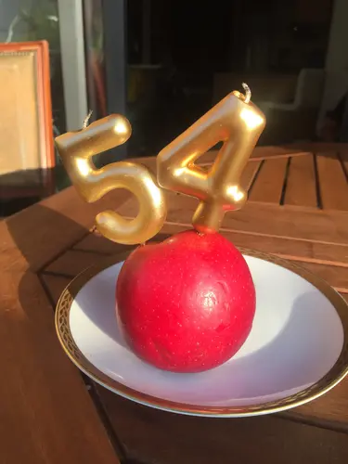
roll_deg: -1.1
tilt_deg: -21.7
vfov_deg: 61.7
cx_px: 174
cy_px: 232
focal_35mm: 29
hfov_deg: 48.2
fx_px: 389
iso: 32
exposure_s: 1/465
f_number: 2.2
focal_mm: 4.15
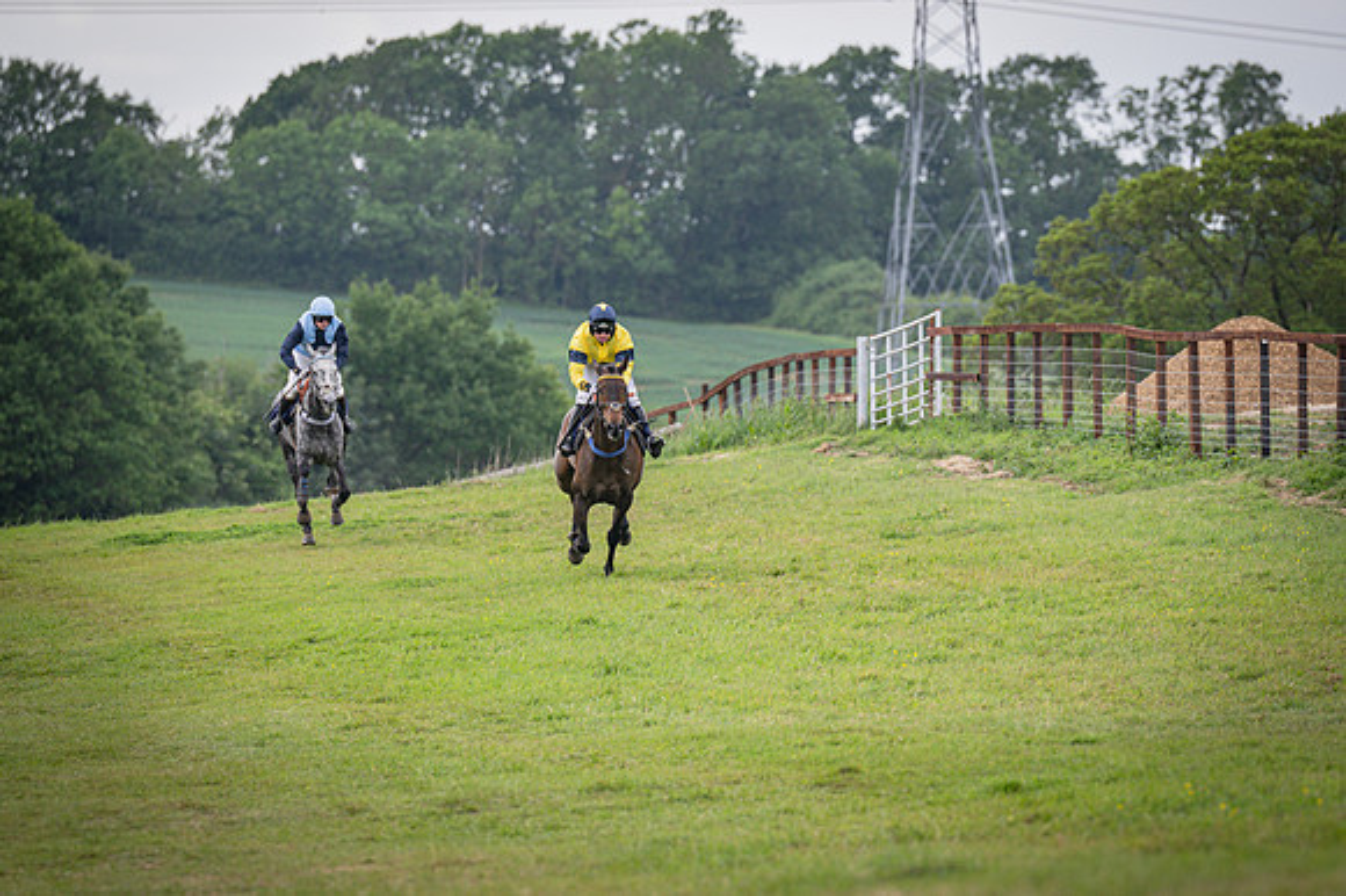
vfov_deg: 4.6
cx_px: 673
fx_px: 11210
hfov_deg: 6.9
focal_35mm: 300
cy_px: 448
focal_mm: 200
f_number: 4
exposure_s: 1/1600
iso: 400
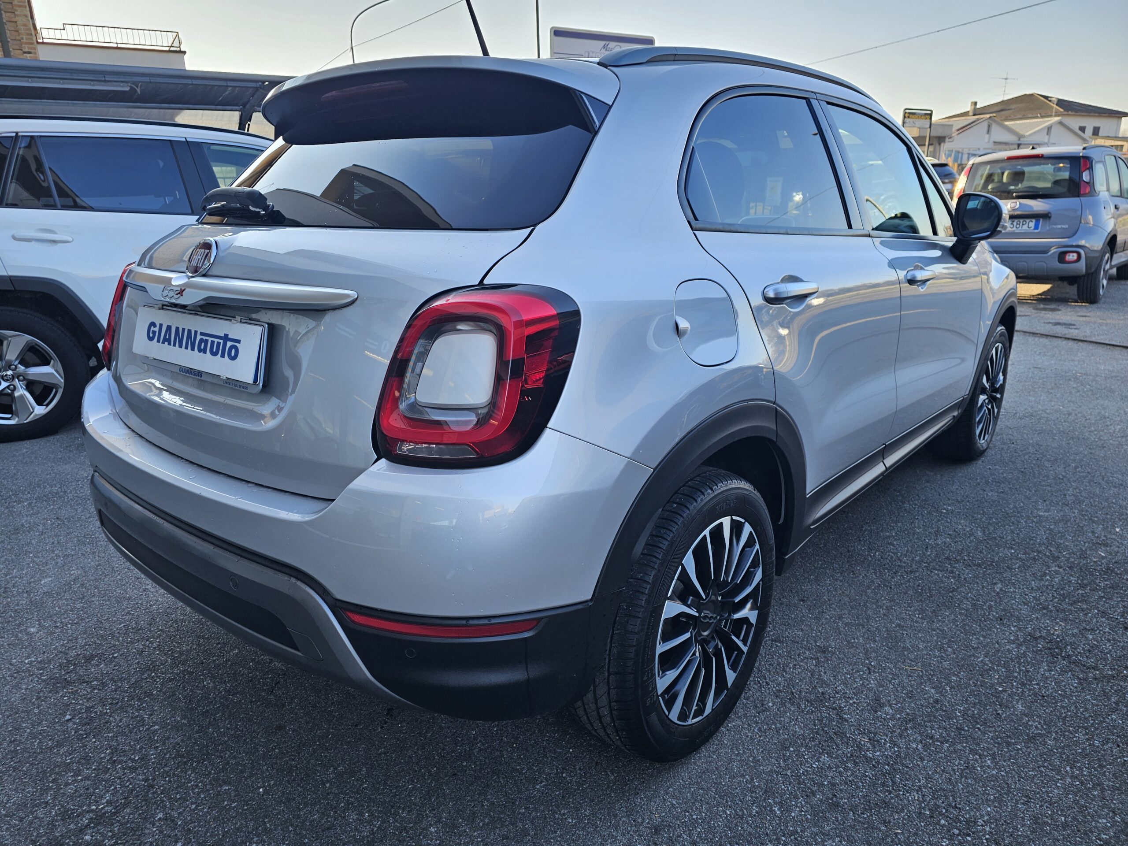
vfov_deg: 58.9
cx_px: 564
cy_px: 423
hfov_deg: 73.9
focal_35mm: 23
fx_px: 749
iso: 10
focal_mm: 6.3
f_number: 1.7
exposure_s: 1/106
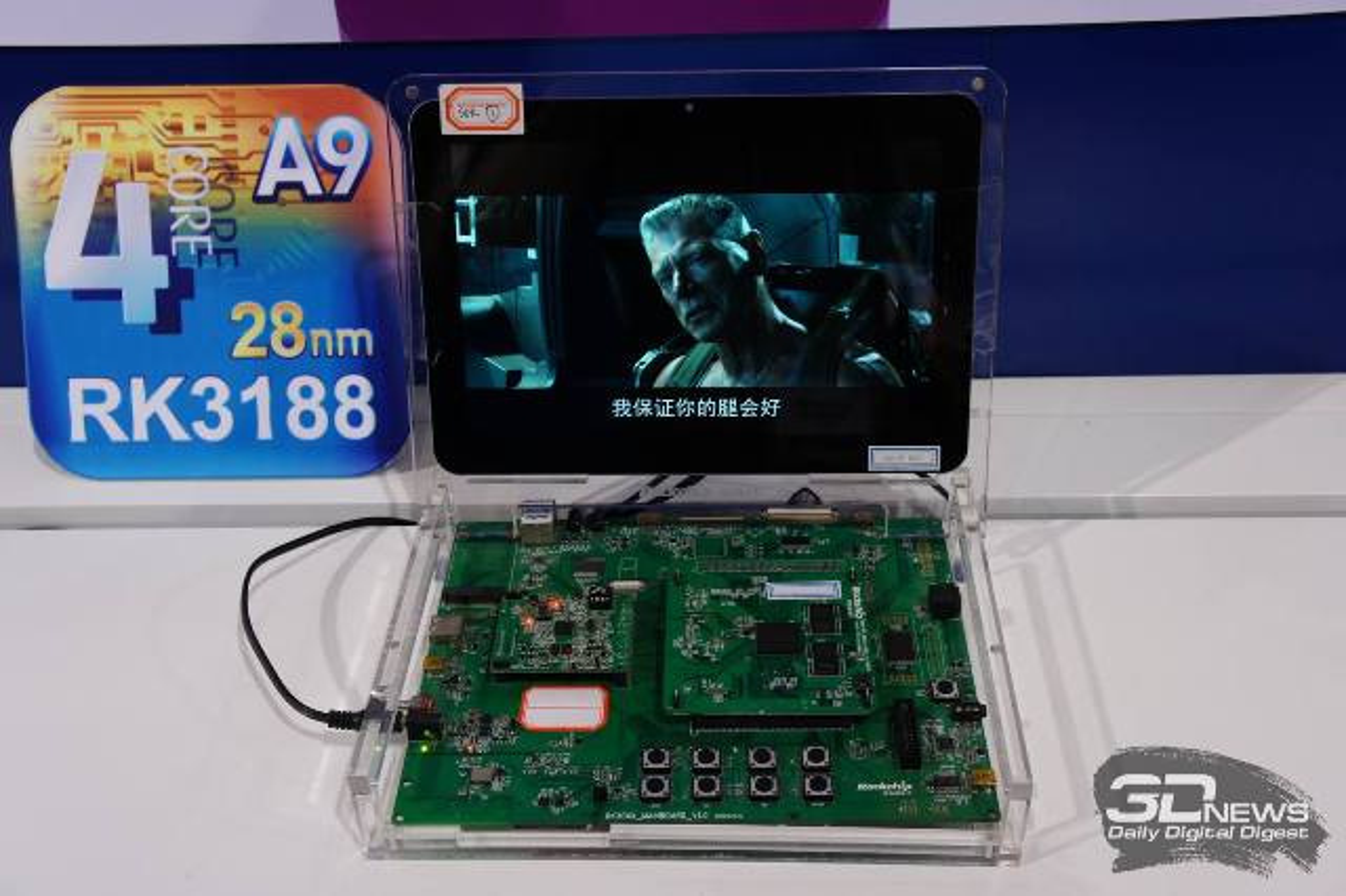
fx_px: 1457
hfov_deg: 49.6
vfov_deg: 34.2
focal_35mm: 39
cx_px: 673
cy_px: 448
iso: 500
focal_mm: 26
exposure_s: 1/40
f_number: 7.1
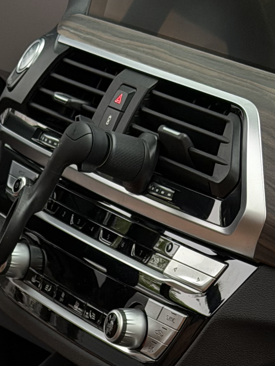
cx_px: 8
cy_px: 515
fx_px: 1780
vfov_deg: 11.4
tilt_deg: -27.2
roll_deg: -0.6
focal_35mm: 168
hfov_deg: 8.8
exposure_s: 1/62
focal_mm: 6.76
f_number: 1.78
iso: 100
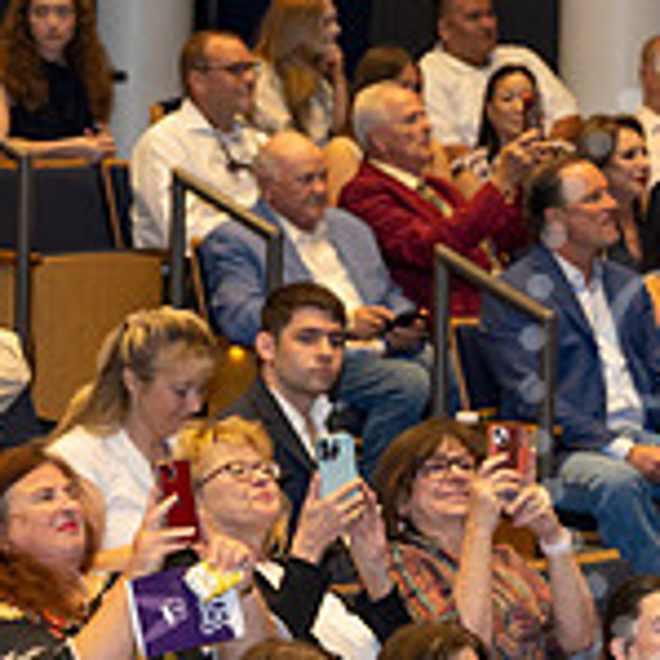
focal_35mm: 232
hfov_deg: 7.4
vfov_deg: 7.5
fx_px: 5004
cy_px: 361
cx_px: 943
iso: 1000
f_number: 5
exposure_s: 1/80
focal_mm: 70
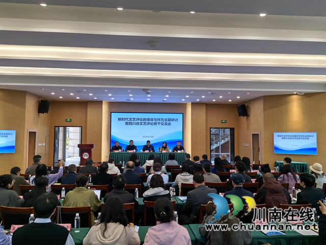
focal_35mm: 27
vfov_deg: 51.4
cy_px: 122
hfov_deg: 65.3
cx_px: 163
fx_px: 254
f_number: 1.9
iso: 64
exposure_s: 1/100
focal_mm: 5.52
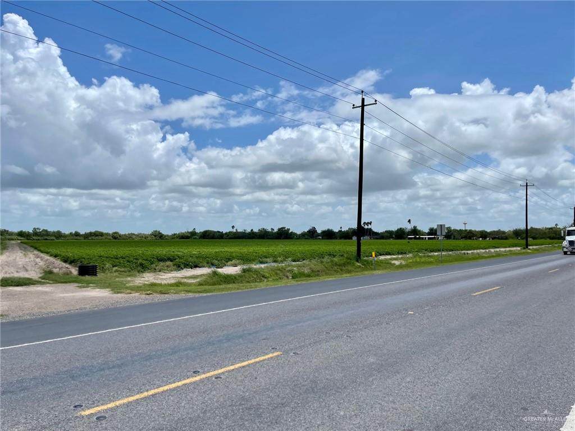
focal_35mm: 26
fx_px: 432
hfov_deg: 67.3
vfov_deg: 53.1
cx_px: 288
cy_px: 216
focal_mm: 5.1
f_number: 1.6
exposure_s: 1/7937
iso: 32
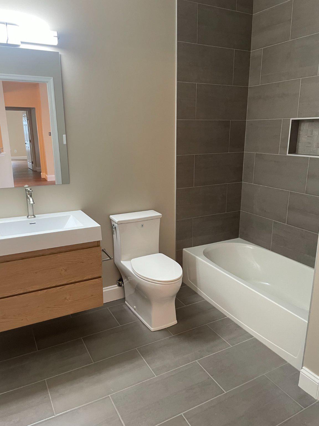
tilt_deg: -13.5
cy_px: 213
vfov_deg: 67.3
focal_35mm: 26
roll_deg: +1.2
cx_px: 160
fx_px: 319
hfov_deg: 53.1
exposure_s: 1/60
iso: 200
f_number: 1.6
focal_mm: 4.2
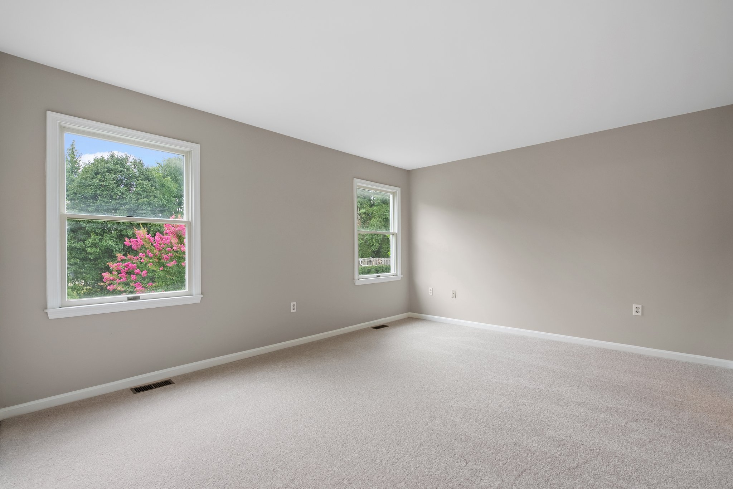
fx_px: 326
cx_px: 366
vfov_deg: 73.8
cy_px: 244
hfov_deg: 96.7
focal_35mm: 16
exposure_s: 1/13
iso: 250
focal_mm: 16
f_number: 8
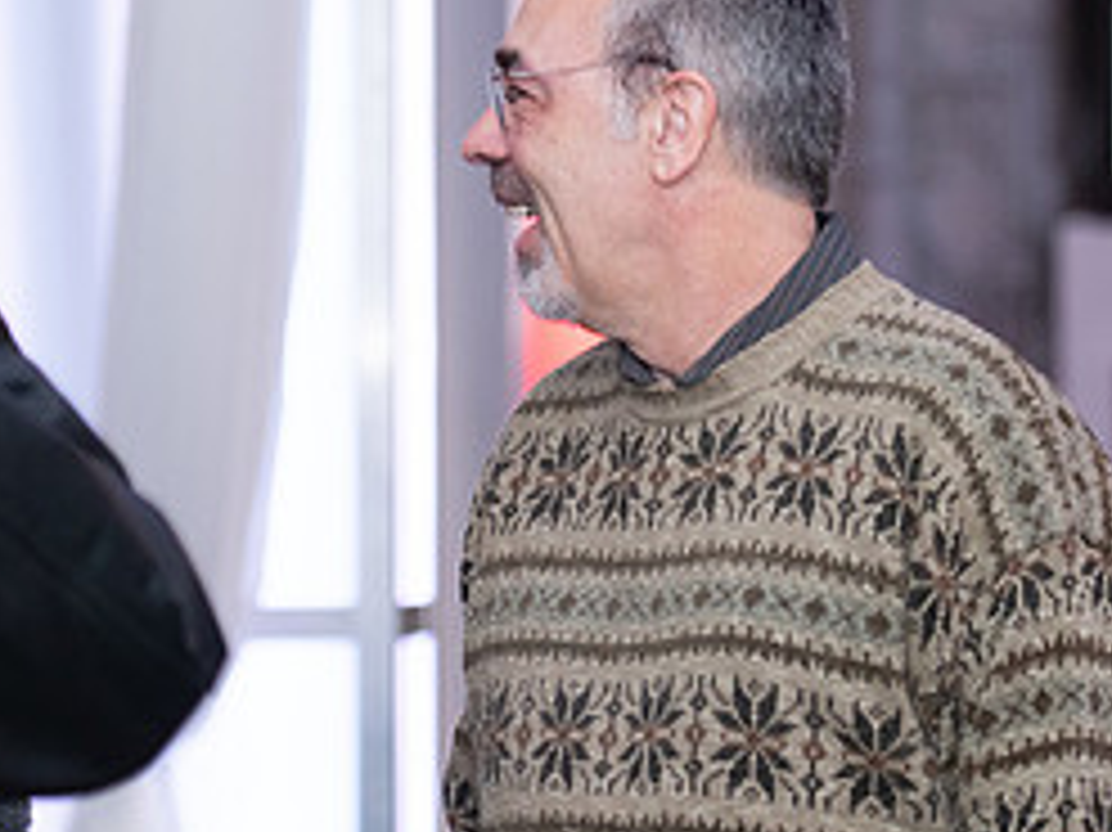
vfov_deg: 7.1
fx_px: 6679
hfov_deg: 9.5
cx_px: 449
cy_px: 316
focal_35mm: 208
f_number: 2.8
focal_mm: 86
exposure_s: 1/200
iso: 1600
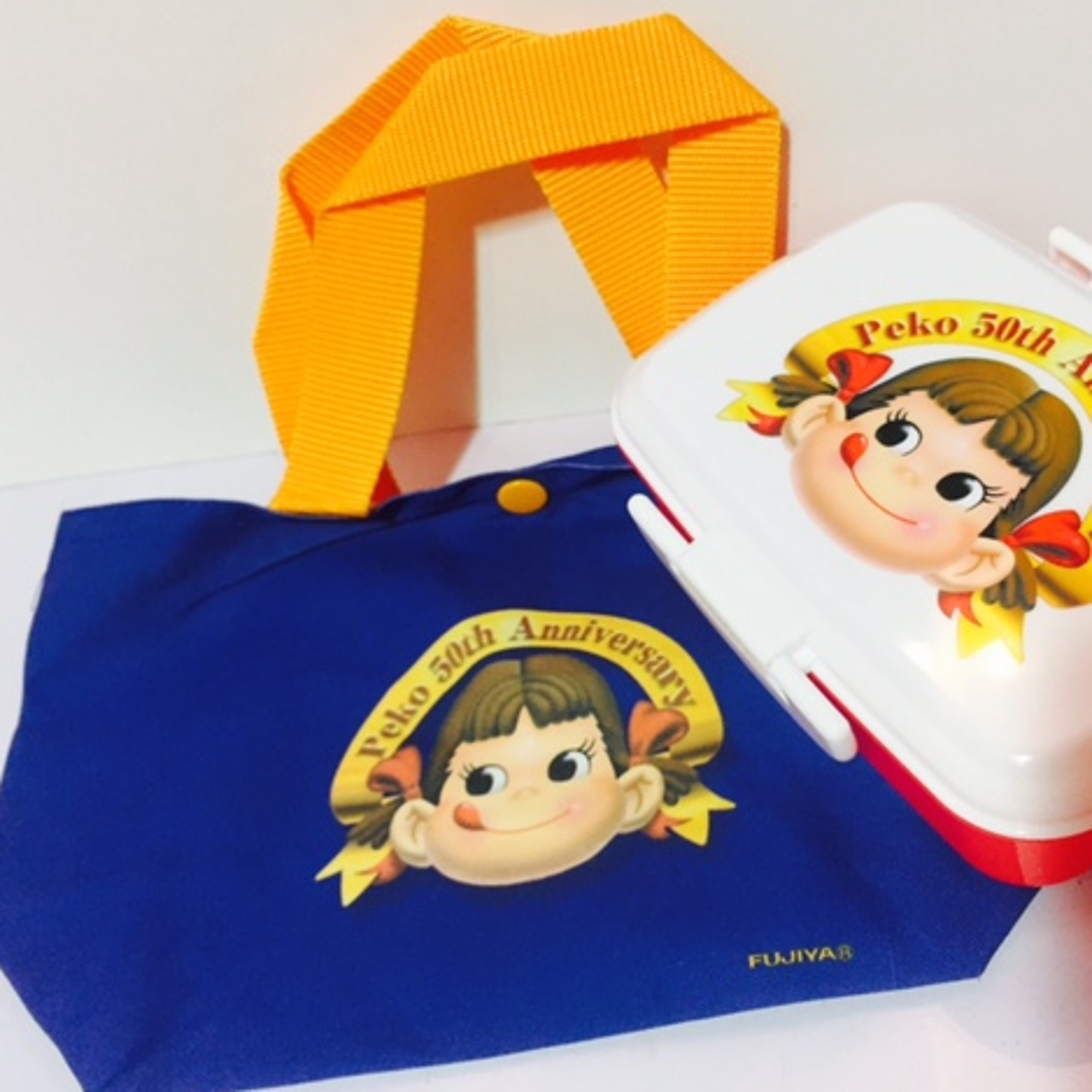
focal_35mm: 35
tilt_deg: -44.5
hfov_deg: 47.0
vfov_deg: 47.2
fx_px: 1249
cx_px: 640
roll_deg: +18.1
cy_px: 538
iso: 80
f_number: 2.2
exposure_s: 1/33
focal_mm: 4.15
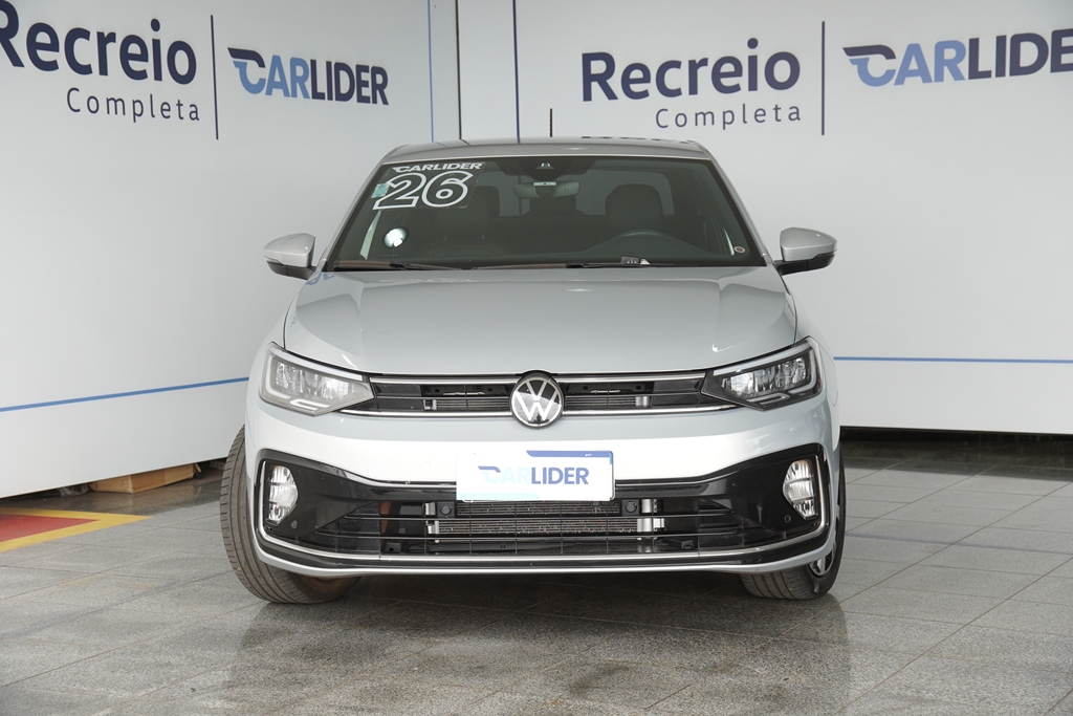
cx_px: 536
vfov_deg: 21.6
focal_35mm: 63
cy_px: 358
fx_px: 1878
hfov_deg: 31.9
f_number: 4.5
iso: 200
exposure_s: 1/200
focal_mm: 42
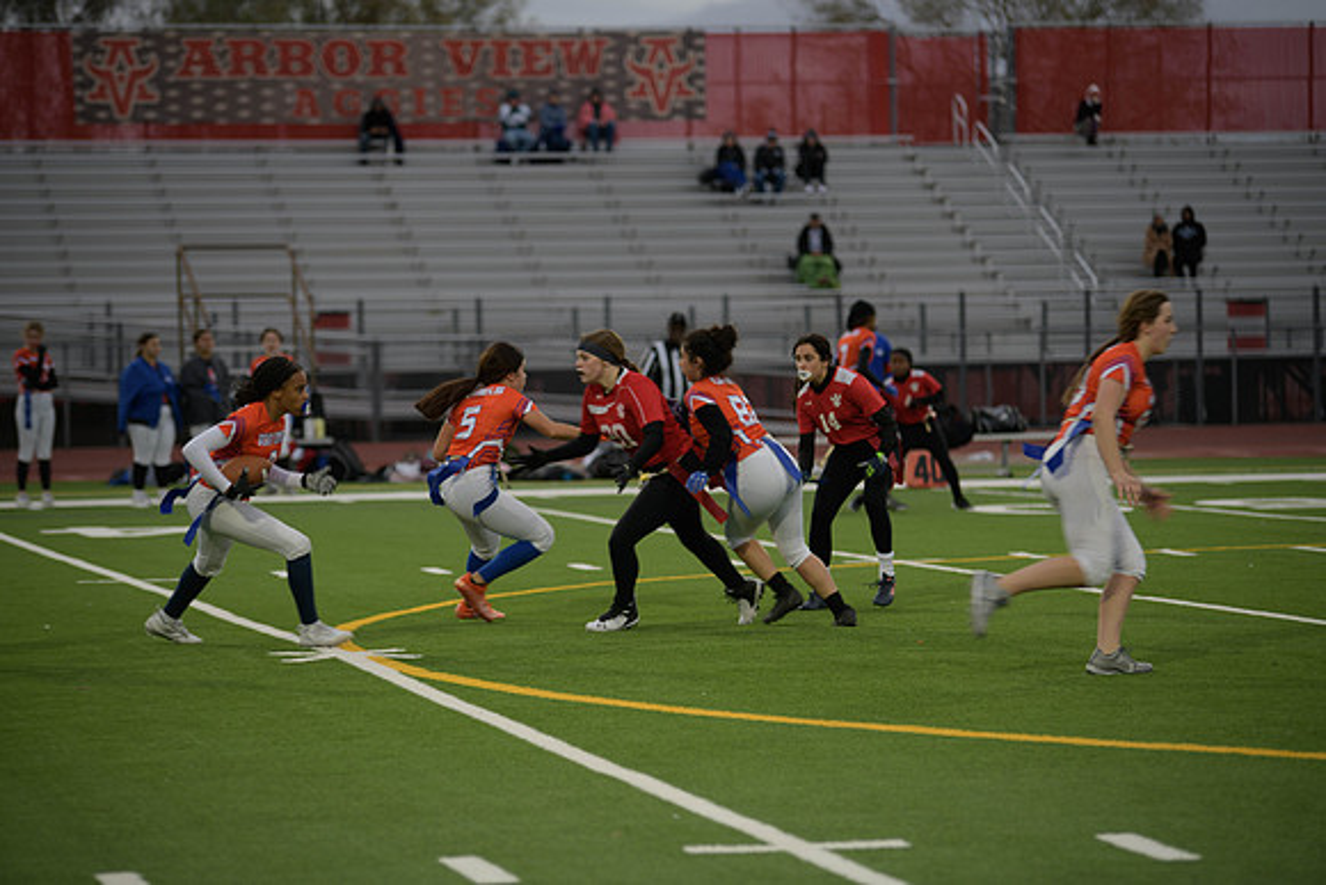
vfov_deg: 10.6
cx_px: 663
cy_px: 442
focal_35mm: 130
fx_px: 4789
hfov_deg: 15.8
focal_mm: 130
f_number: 2.8
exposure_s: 1/200
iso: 180
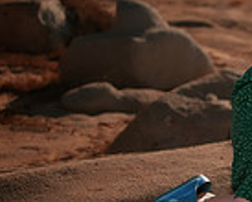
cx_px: 471
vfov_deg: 11.1
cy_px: 122
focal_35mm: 139
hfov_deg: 12.5
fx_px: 1038
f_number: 2
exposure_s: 1/8000
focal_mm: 35
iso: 50
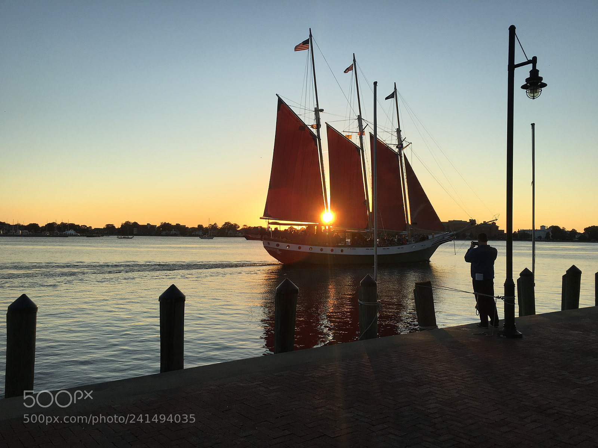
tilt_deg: +1.9
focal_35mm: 29
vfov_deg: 48.2
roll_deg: -0.5
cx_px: 299
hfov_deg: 61.7
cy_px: 224
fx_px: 501
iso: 25
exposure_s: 1/705
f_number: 2.2
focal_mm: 4.15
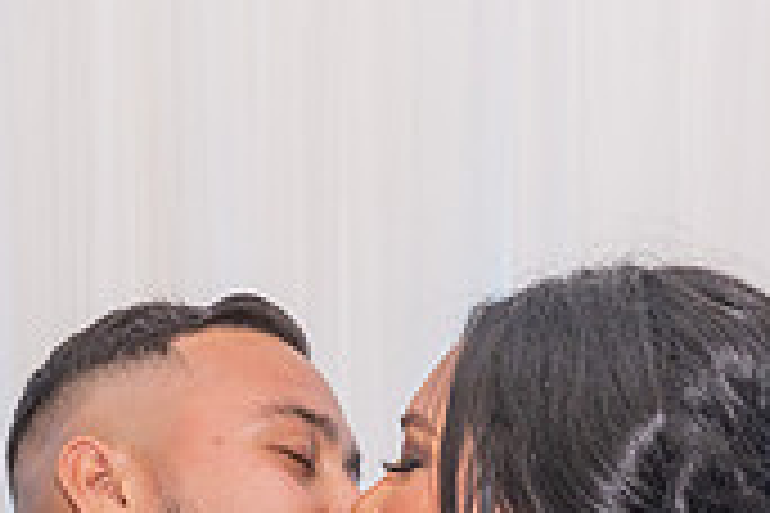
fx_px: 2246
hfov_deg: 19.4
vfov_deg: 12.2
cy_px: 862
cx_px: 216
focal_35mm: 105
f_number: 4.5
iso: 1000
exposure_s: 1/200
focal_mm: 31
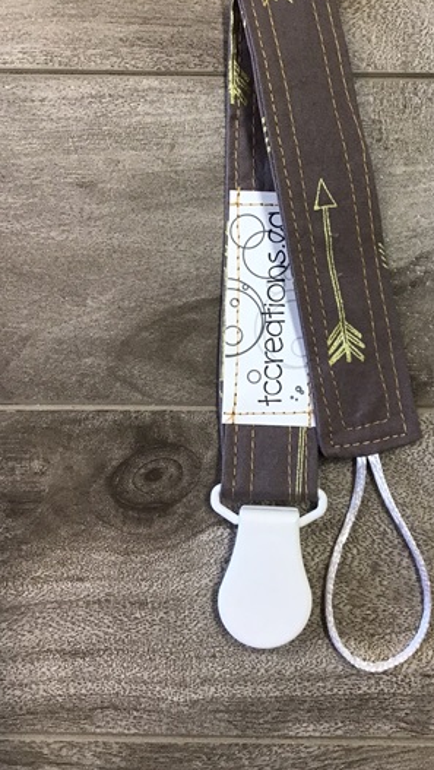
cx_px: 304
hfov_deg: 28.8
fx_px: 838
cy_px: 327
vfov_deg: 49.2
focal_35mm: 41
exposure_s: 1/30
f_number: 2.4
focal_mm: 3.3
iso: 40
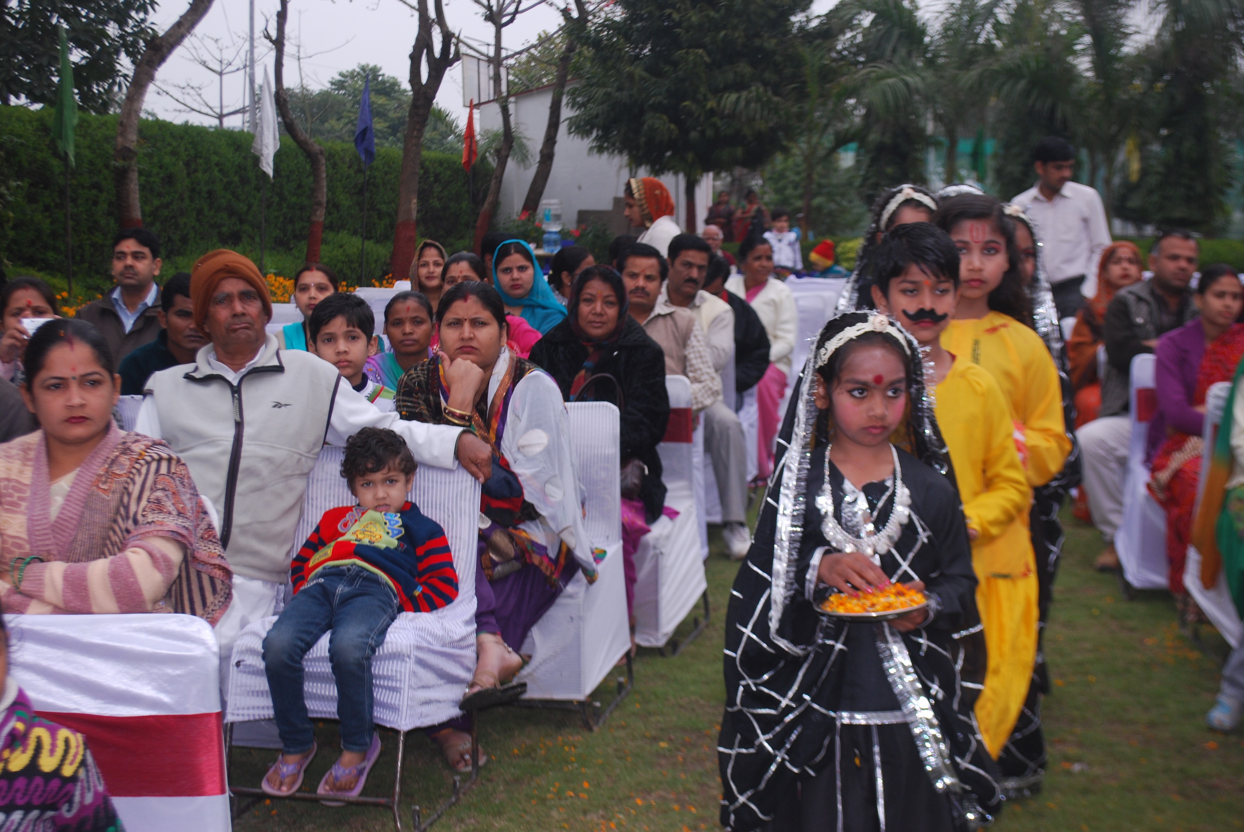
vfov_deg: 25.1
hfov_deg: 36.8
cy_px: 416
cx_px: 622
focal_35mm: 54
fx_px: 1868
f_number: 6.3
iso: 200
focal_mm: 36
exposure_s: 1/125
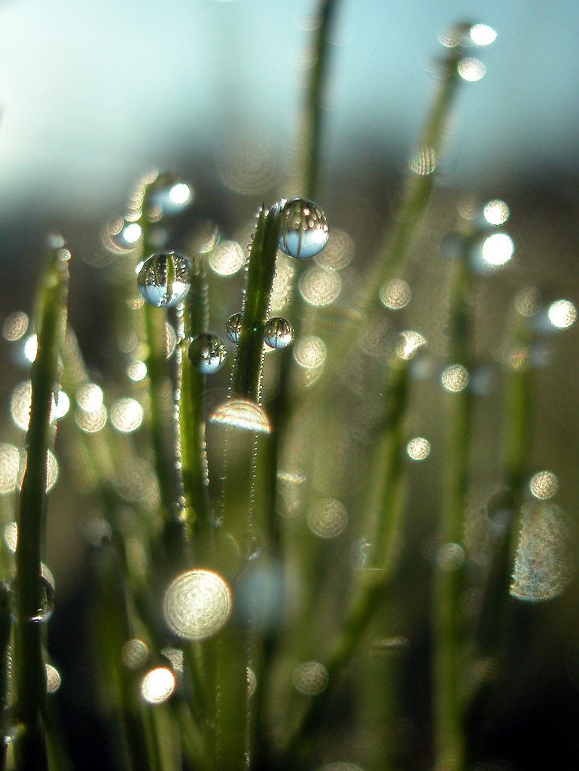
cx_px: 290
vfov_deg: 38.9
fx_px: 1092
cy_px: 386
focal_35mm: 49
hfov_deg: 29.7
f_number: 3.4
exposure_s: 1/2000
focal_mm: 12.4
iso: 100
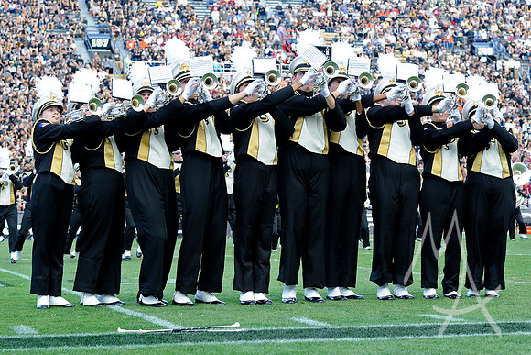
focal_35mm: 75
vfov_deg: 18.2
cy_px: 178
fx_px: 1106
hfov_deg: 27.0
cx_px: 266
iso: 500
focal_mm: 75
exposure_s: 1/250
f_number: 5.6
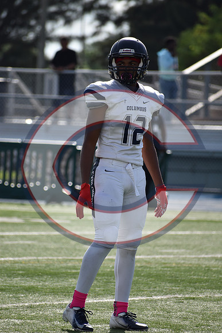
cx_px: 111
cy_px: 166
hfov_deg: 3.1
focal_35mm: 450
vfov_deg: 4.6
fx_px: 4160
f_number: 6.3
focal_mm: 300
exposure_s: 1/1600
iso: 400
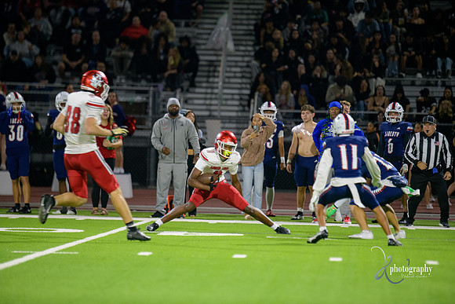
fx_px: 3792
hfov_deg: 6.9
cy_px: 152
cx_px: 228
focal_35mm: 300
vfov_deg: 4.6
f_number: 2.8
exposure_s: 1/250
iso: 2000
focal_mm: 300
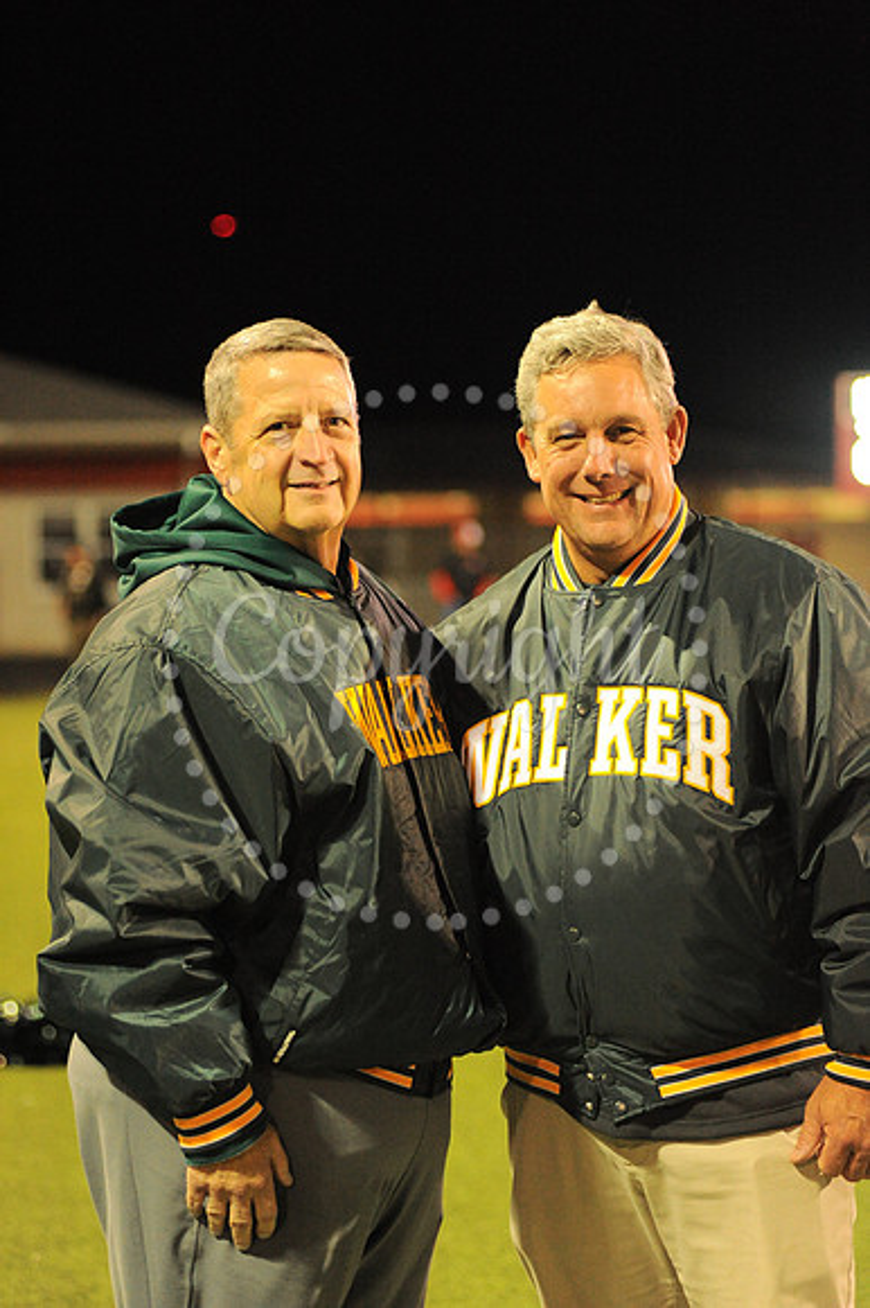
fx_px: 3339
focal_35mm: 92
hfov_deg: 14.8
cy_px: 654
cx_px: 435
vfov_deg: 22.2
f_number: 3.2
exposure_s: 1/200
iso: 5000
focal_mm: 92
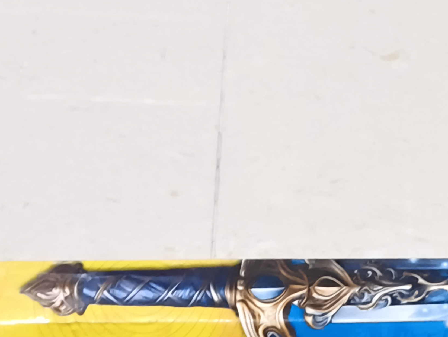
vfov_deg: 12.1
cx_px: 465
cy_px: 334
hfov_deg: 15.9
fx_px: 1568
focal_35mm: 121
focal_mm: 5.56
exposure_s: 1/20
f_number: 1.87
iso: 2000
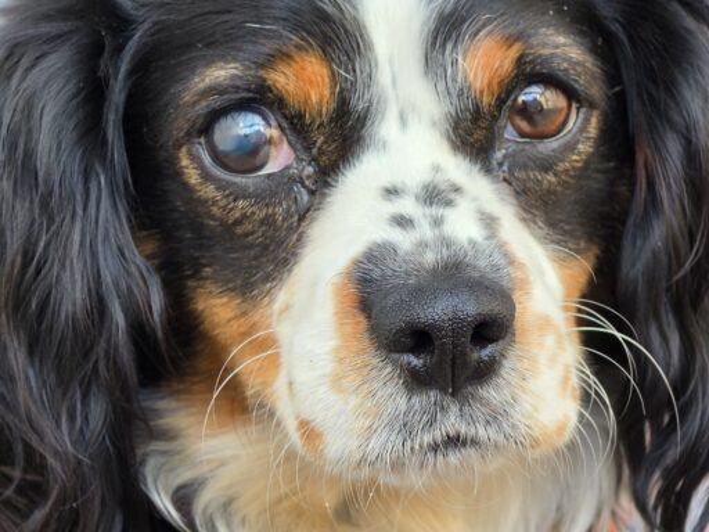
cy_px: 266
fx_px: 2355
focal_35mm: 115
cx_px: 354
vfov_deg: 12.9
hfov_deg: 17.1
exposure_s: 1/120
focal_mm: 18.6
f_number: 2.9
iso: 250
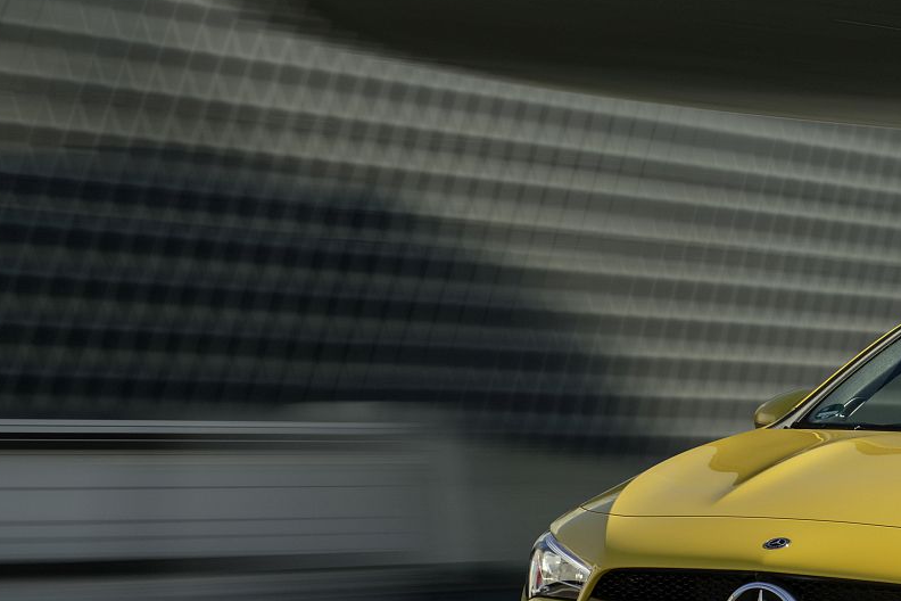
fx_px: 4204
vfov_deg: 8.2
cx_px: 991
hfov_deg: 12.0
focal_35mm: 168
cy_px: 249
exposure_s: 1/20
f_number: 22
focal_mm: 70
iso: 50
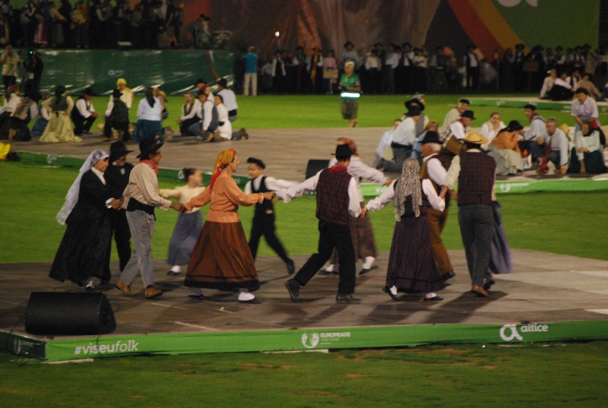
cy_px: 204
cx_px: 304
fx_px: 4062
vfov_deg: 5.8
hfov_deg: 8.6
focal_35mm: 240
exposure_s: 1/60
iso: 1600
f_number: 5.3
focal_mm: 160
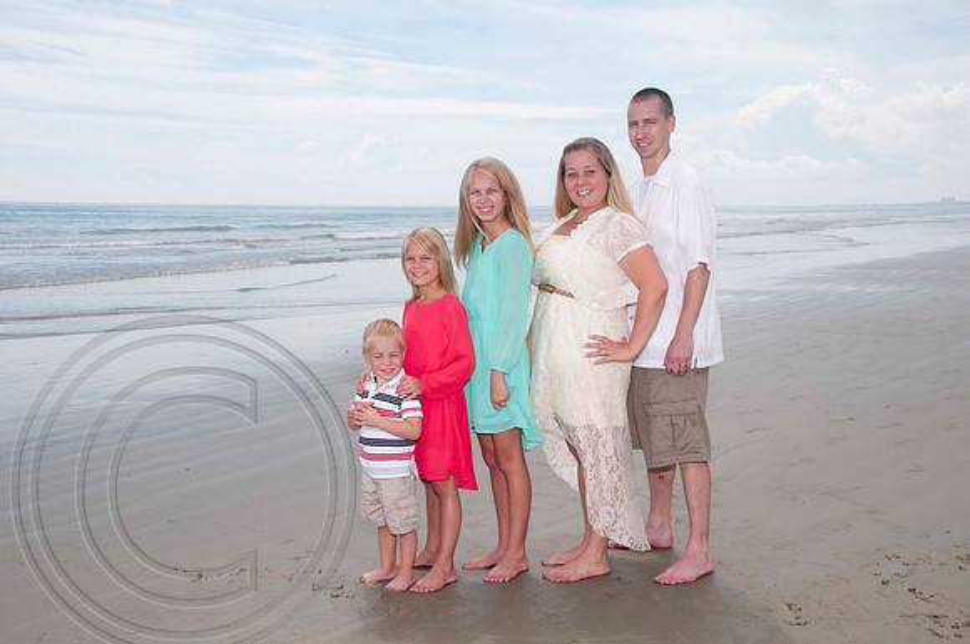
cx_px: 485
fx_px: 1130
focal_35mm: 42
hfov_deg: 46.5
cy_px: 322
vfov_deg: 31.8
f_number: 13
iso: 100
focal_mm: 28
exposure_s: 1/250
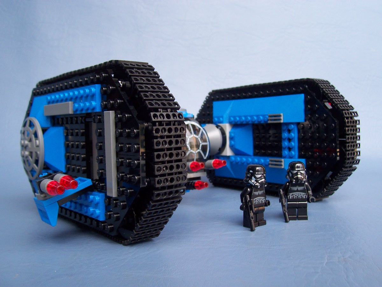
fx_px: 408
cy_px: 144
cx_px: 191
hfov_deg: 50.1
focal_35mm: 37
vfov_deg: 38.7
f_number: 2.8
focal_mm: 5.6
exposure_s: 1/90
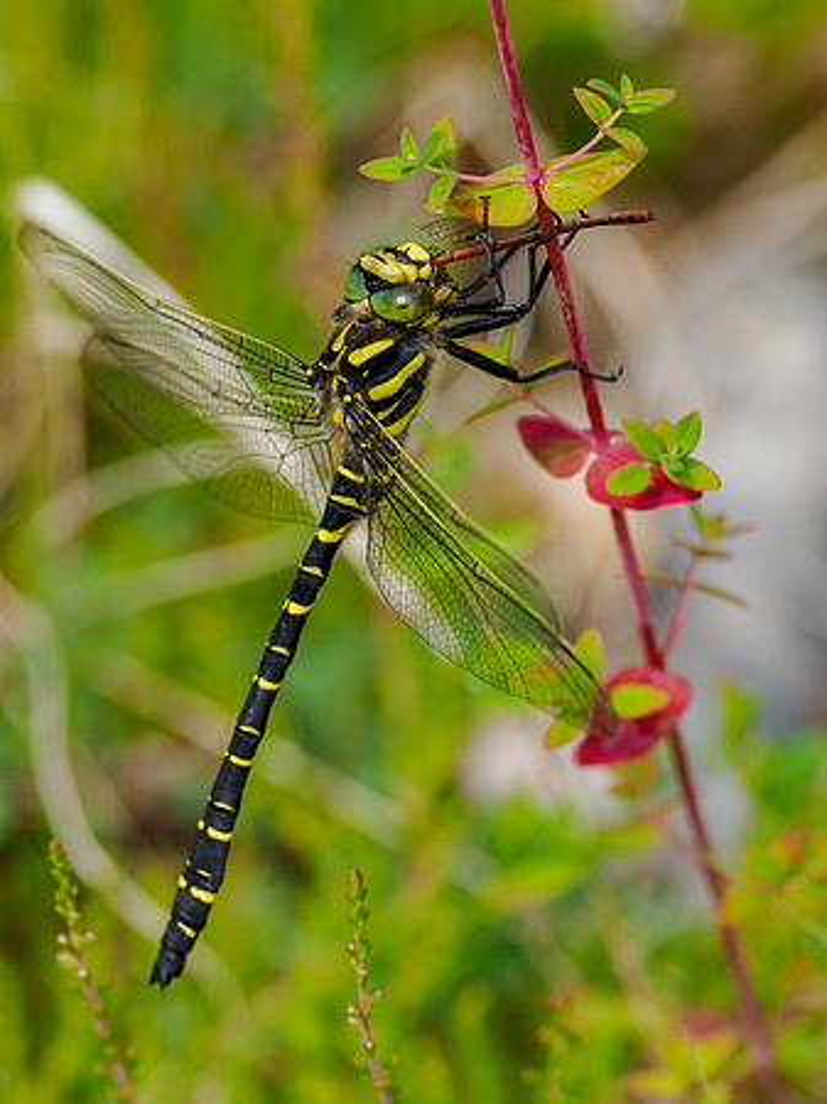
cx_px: 542
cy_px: 552
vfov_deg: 2.5
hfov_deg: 1.9
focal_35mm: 801
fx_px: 25550
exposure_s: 1/800
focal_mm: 300
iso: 200
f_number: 4.5
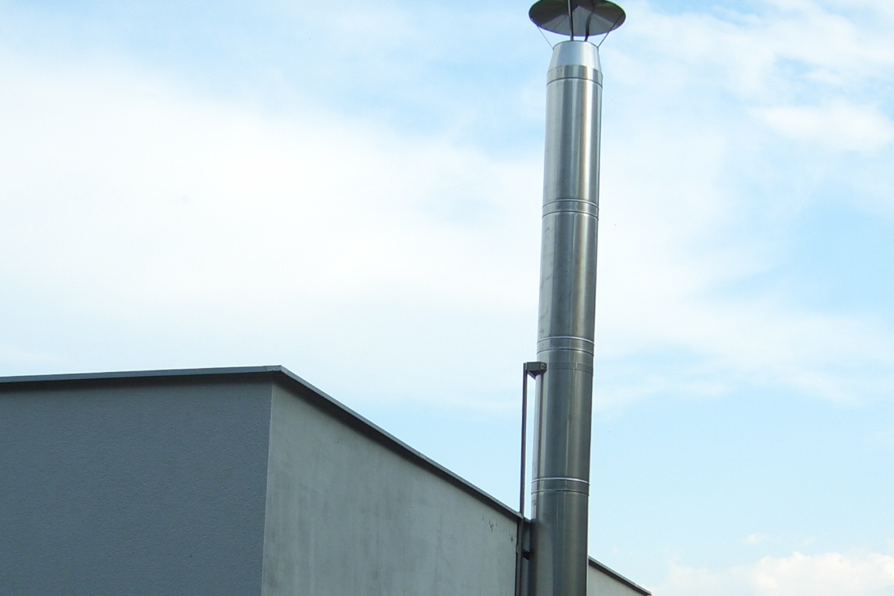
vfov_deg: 18.5
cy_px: 577
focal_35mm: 72
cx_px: 545
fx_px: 1788
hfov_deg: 28.0
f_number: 2.8
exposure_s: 1/640
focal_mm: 8
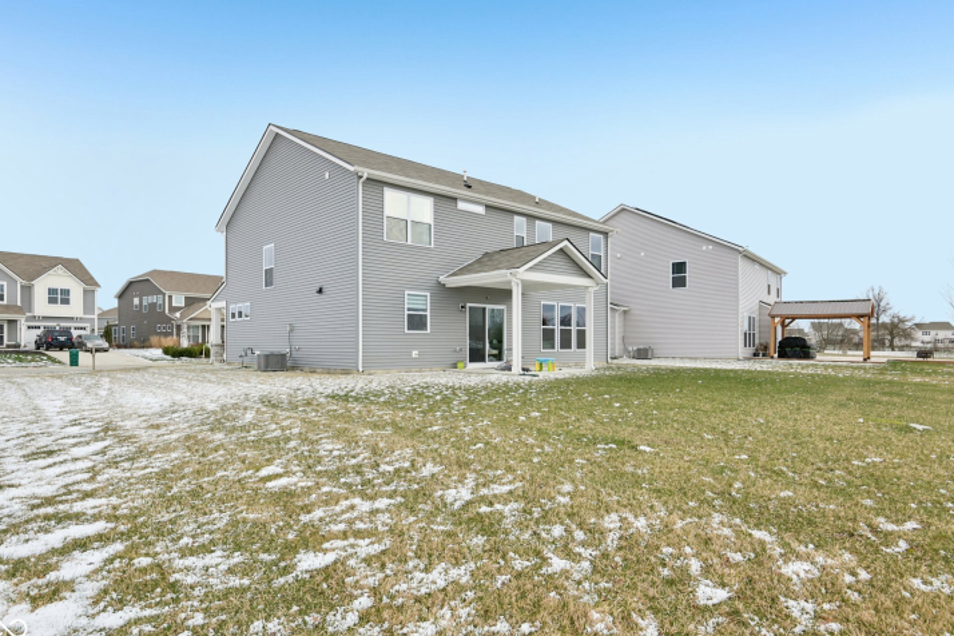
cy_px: 329
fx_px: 556
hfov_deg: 81.2
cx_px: 464
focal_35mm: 21
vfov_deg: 59.5
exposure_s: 1/160
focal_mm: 20
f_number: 8
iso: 100
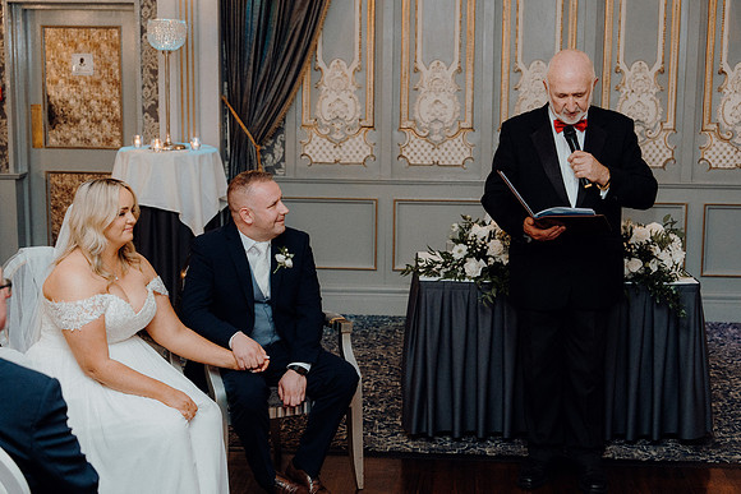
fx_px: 1194
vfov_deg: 23.4
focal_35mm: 58
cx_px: 370
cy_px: 247
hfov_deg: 34.5
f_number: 3.5
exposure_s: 1/160
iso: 2500
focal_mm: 58
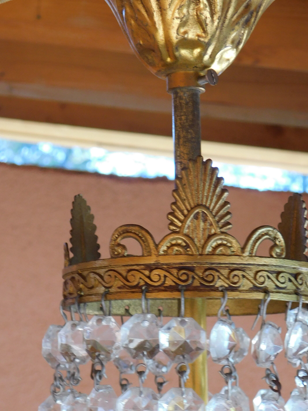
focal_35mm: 96
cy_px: 235
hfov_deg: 15.4
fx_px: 1139
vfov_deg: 20.4
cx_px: 178
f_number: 4
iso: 125
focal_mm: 10.4
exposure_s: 1/30
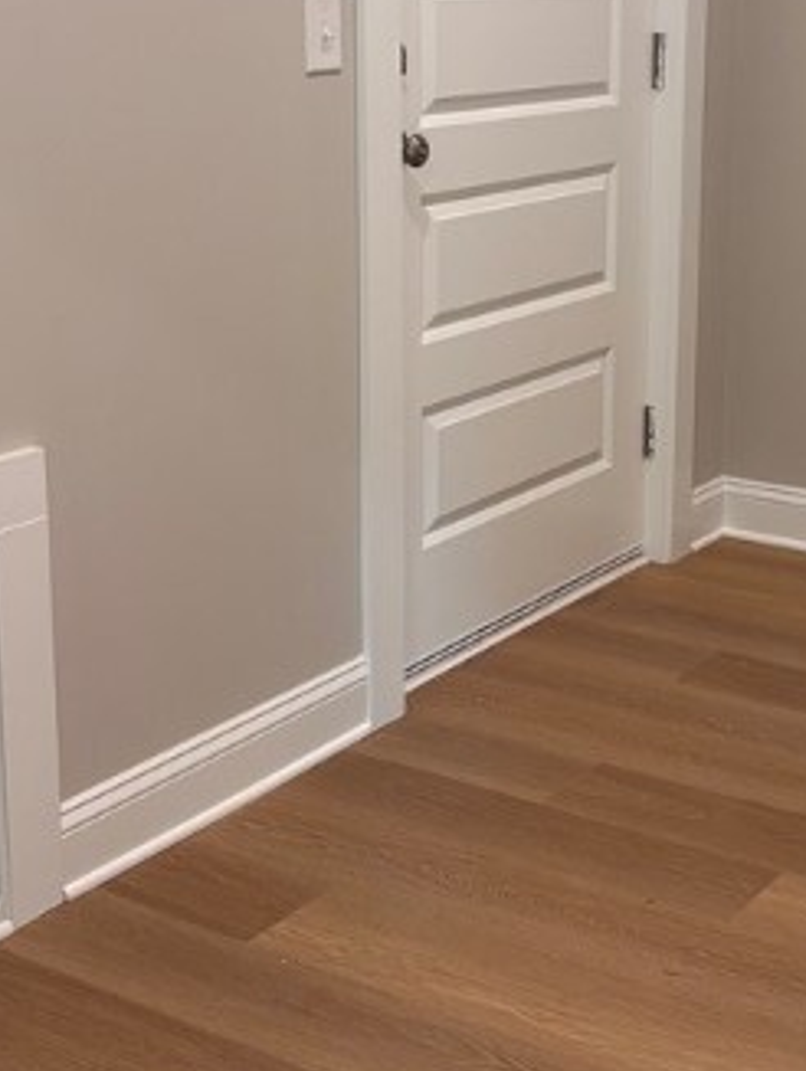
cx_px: 616
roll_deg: -1.4
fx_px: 1890
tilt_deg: -12.9
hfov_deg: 23.8
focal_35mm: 61
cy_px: 373
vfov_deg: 31.4
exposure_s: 1/60
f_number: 1.6
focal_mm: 5.96
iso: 100
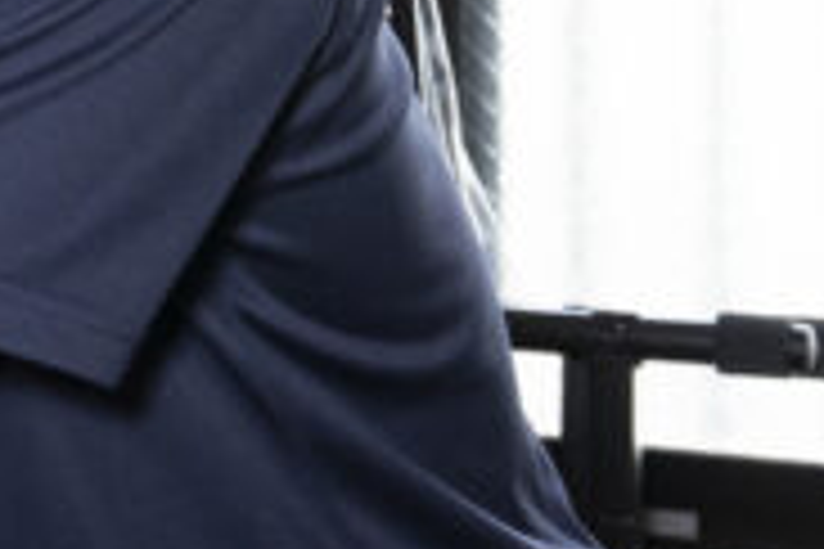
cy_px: 22
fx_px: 3708
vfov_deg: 8.4
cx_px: -590
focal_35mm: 162
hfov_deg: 11.8
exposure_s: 1/200
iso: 2000
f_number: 5.6
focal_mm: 29
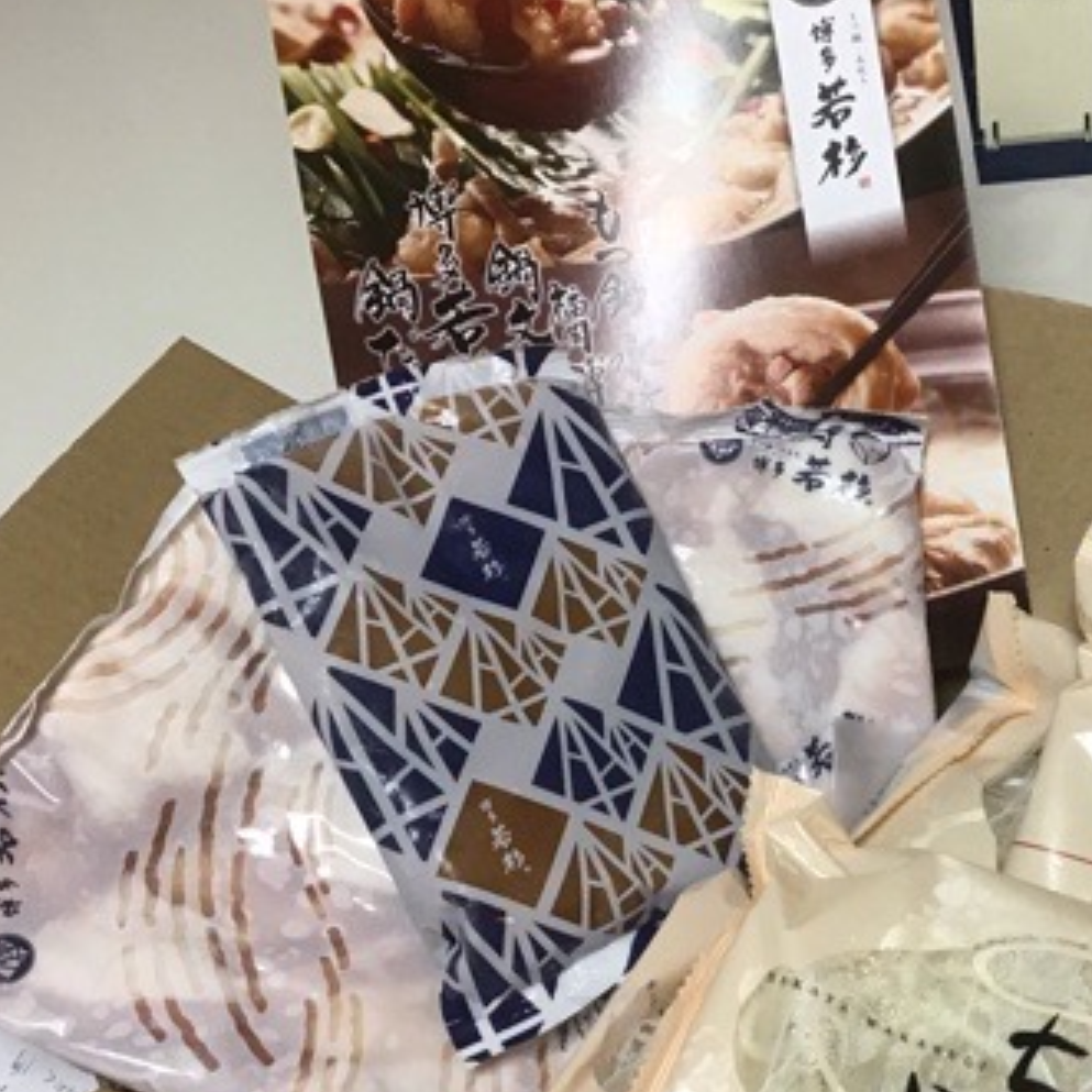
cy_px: 670
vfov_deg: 32.1
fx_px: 1892
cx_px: 861
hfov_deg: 31.4
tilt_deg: -48.3
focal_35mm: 53
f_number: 2.4
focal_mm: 3.3
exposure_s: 1/30
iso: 80
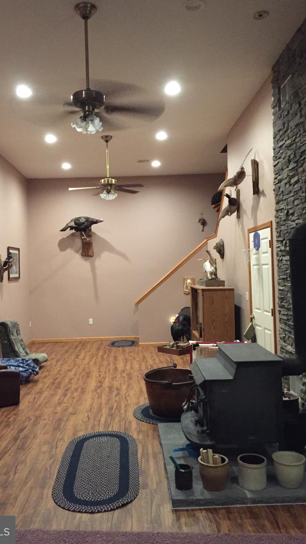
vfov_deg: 61.0
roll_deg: +1.8
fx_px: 462
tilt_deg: +1.4
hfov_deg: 36.6
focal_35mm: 32
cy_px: 270
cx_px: 132
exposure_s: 1/15
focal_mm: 4.15
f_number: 2.2
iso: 320
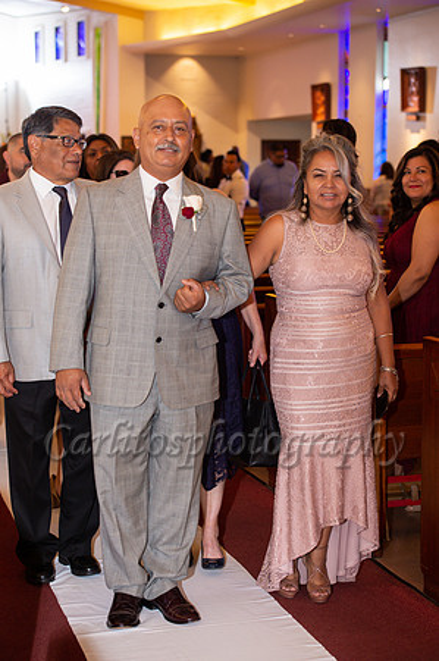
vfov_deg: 28.9
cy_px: 330
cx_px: 220
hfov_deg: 19.4
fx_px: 1283
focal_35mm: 70
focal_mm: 70
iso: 1250
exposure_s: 1/60
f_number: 4
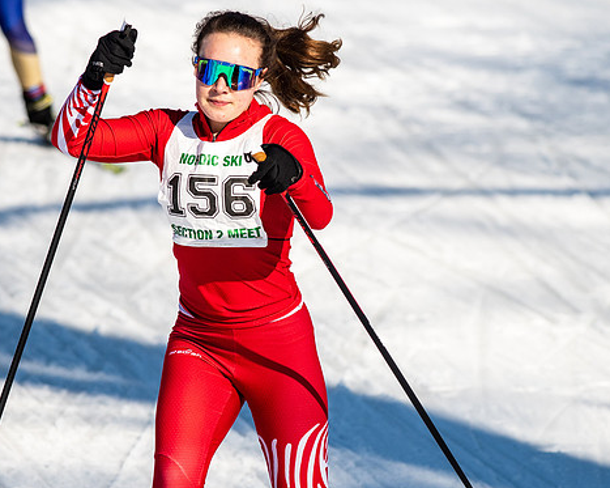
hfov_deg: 3.2
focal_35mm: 612
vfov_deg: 2.5
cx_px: 267
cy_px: 240
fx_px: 11042
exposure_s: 1/3200
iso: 400
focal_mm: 300
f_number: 5
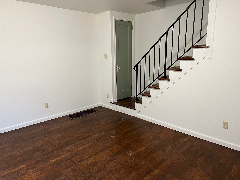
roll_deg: +1.1
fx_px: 180
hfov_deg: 67.3
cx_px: 120
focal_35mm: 26
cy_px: 90
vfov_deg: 53.1
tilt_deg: -11.8
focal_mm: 5.7
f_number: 1.5
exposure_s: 1/60
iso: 200
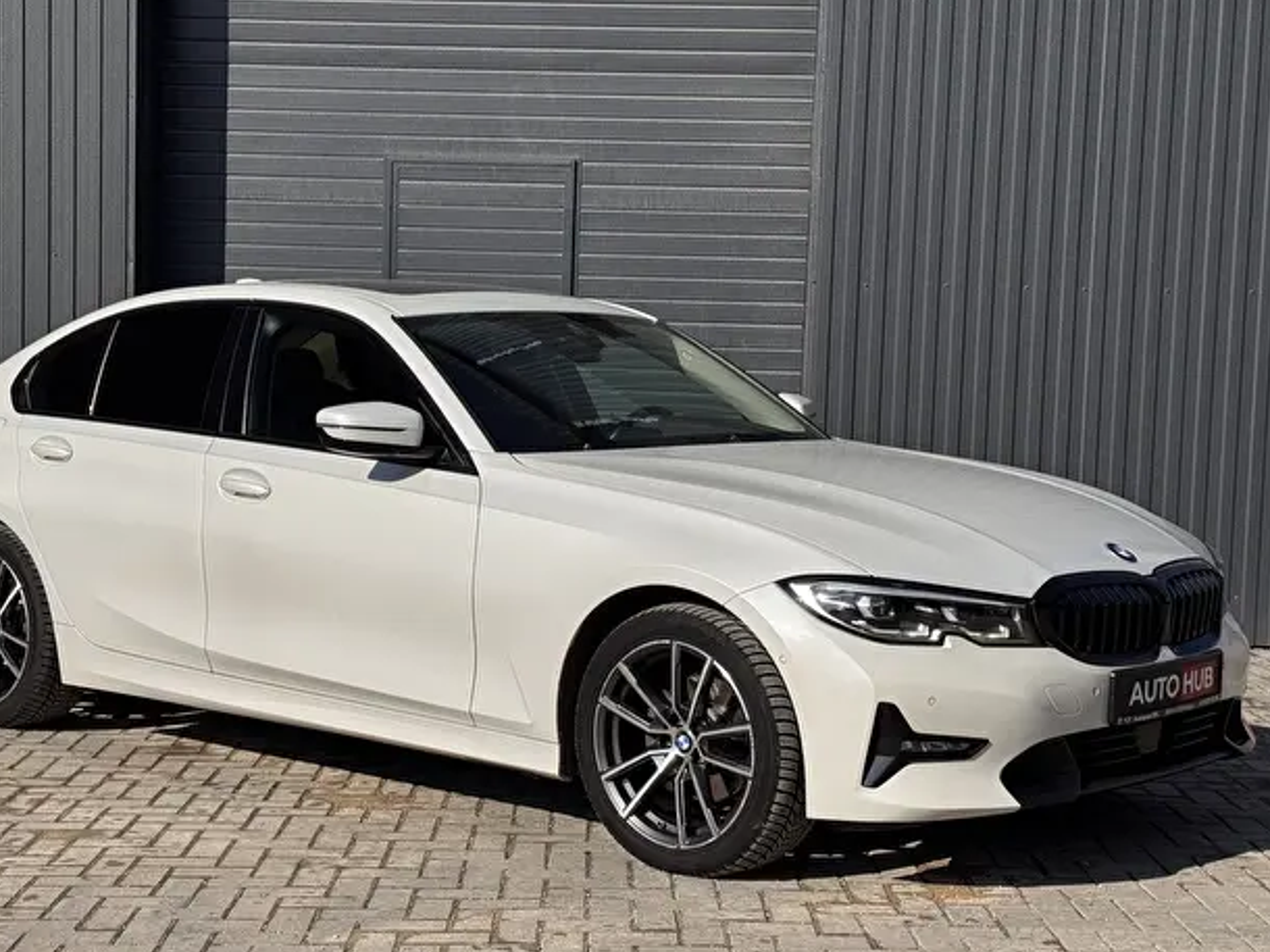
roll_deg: -0.7
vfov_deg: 23.3
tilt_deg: -4.2
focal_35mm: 63
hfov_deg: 30.7
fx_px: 2310
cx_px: 550
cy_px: 537
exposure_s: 1/12500
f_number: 1.78
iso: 80
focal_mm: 6.76
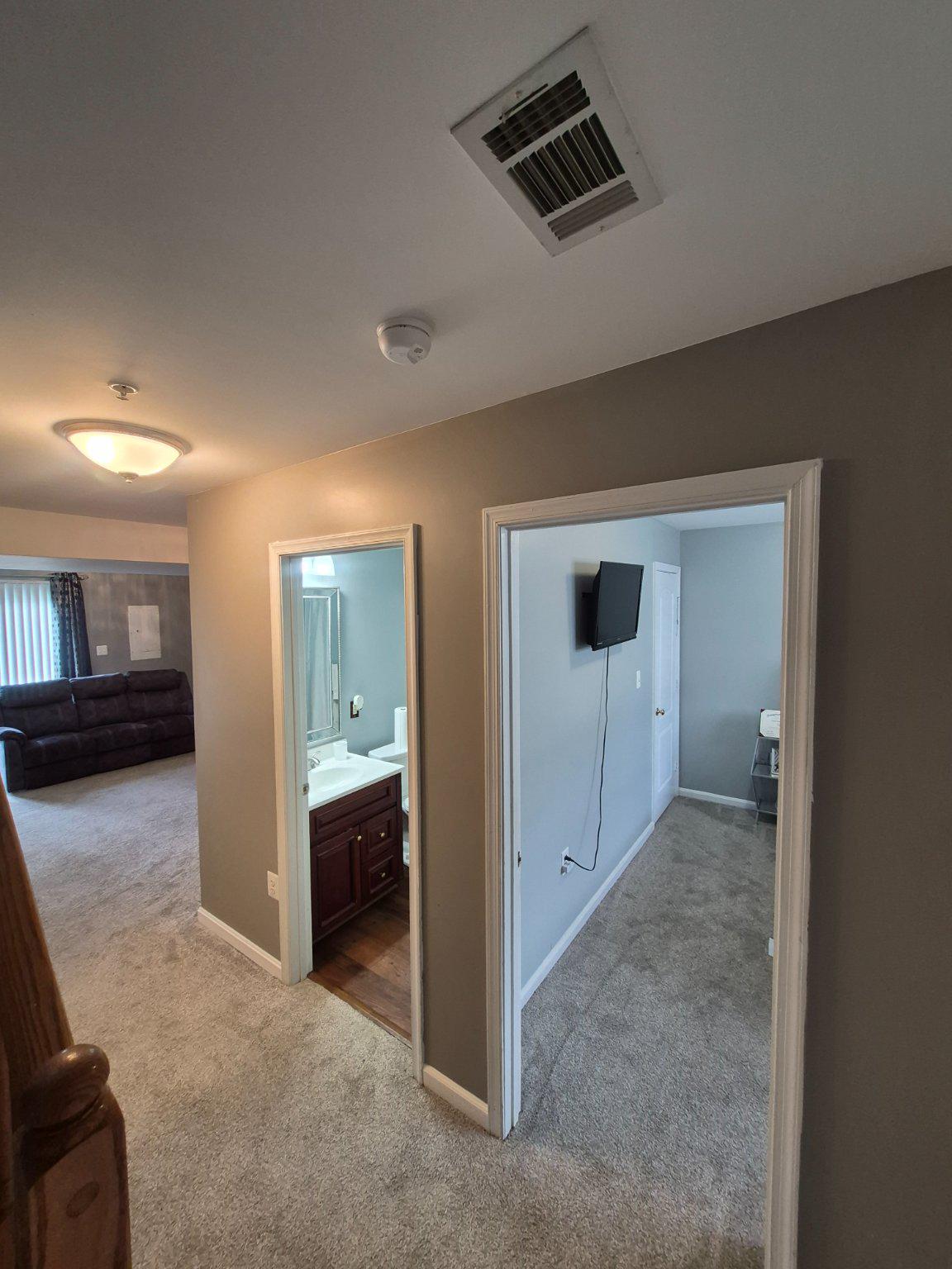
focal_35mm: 13
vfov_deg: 106.2
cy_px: 634
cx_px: 476
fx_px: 477
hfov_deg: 89.9
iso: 160
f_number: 2.2
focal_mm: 1.74
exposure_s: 1/60
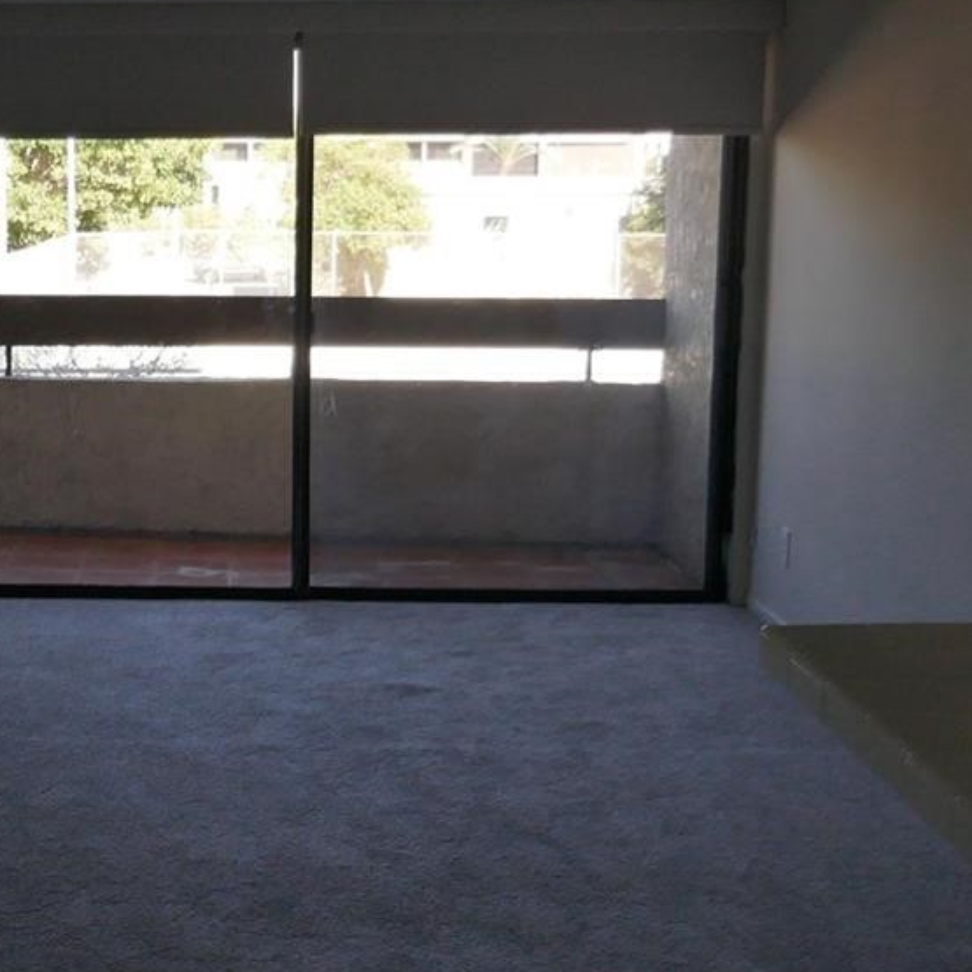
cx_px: 114
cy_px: 466
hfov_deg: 28.5
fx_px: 1843
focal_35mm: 58
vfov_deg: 29.5
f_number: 2.8
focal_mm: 9.1
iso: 800
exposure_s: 1/1000
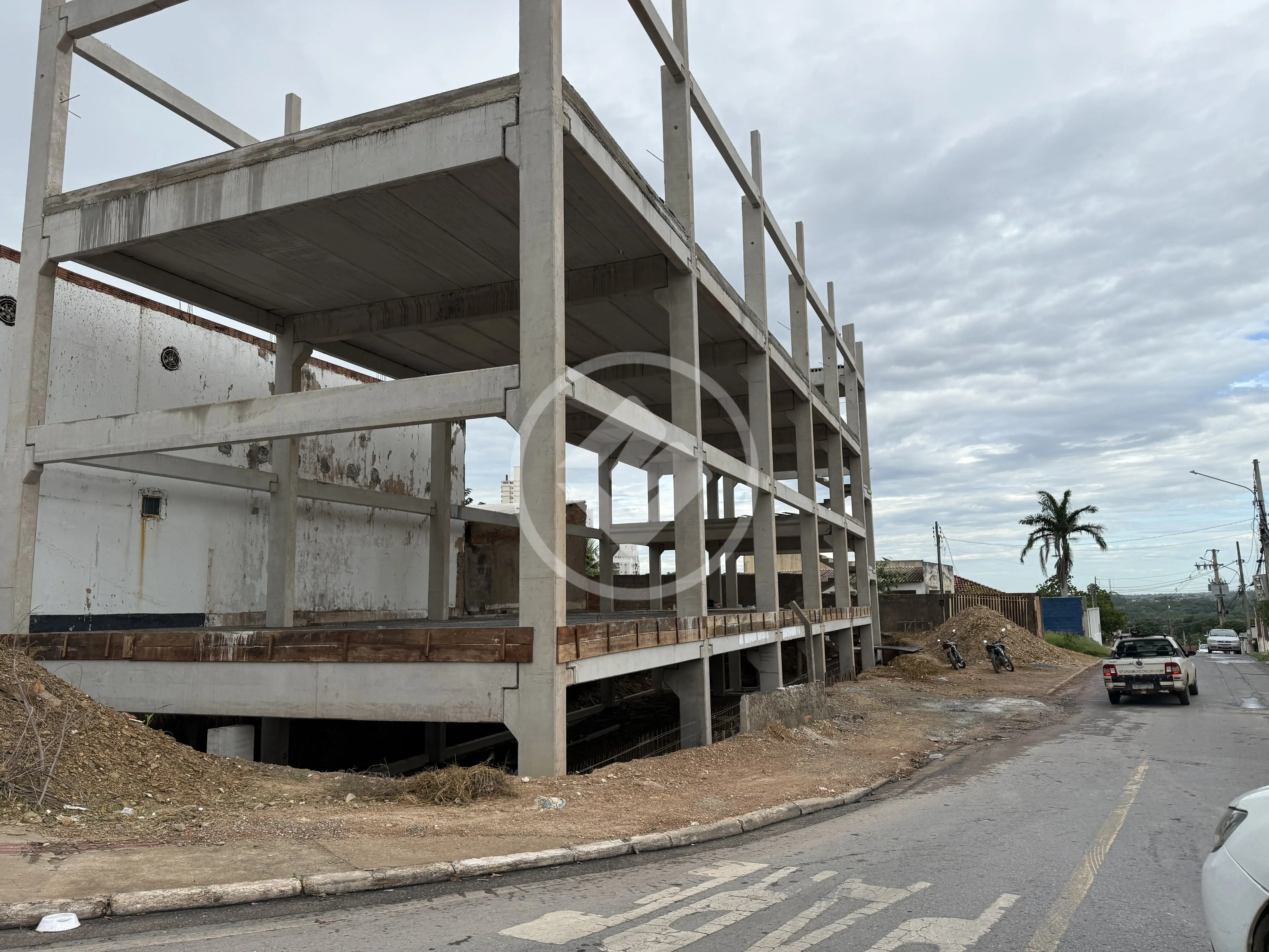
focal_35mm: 24
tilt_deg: +8.8
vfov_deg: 56.8
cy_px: 476
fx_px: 880
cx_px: 634
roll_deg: +1.1
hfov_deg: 71.6
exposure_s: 1/2232
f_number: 1.78
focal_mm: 6.76
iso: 80
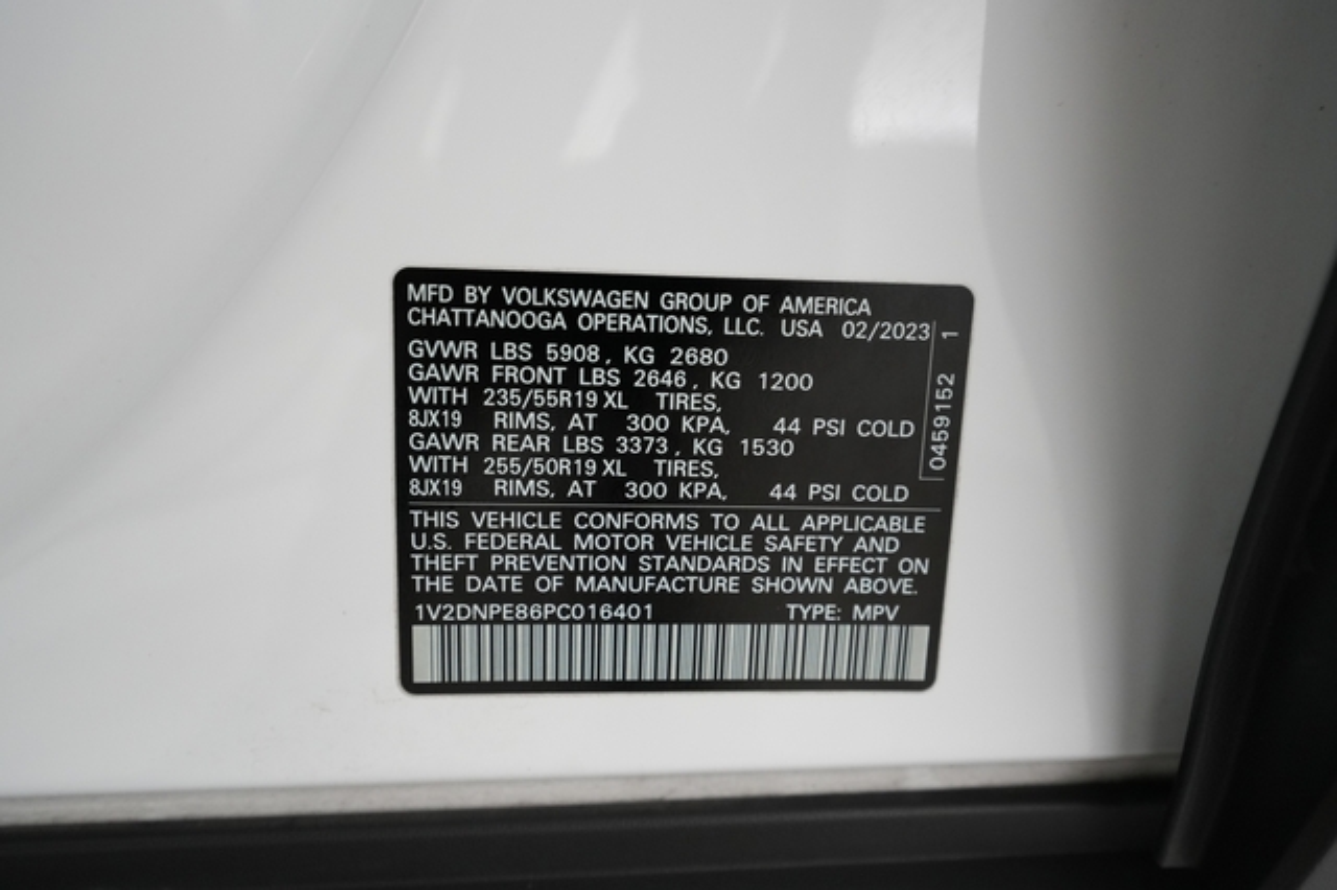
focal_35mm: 24
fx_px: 891
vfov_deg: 53.1
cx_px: 668
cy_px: 445
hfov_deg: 73.8
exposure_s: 1/60
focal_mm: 24
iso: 4000
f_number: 4.5
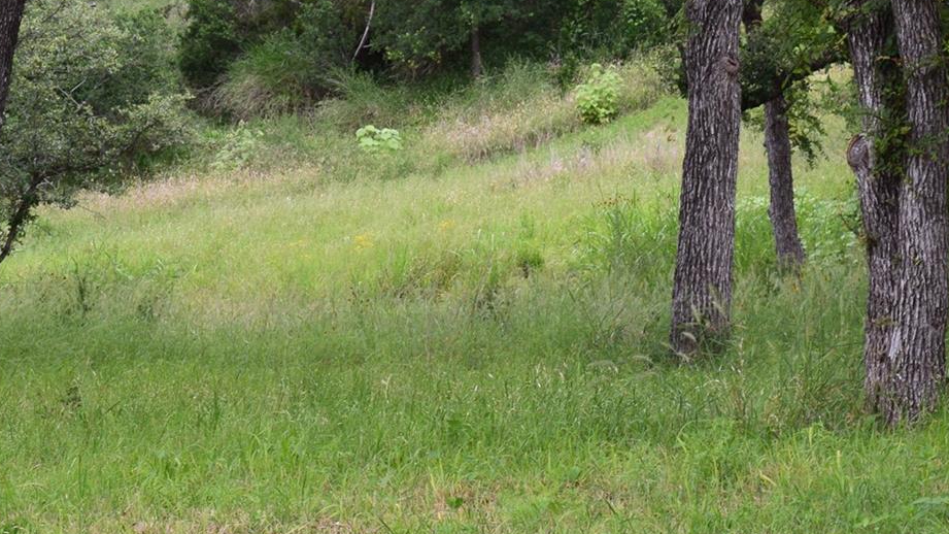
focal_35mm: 192
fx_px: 4835
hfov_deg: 11.2
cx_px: 430
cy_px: 94
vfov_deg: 6.3
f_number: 9
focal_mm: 55
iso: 400
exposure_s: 1/125
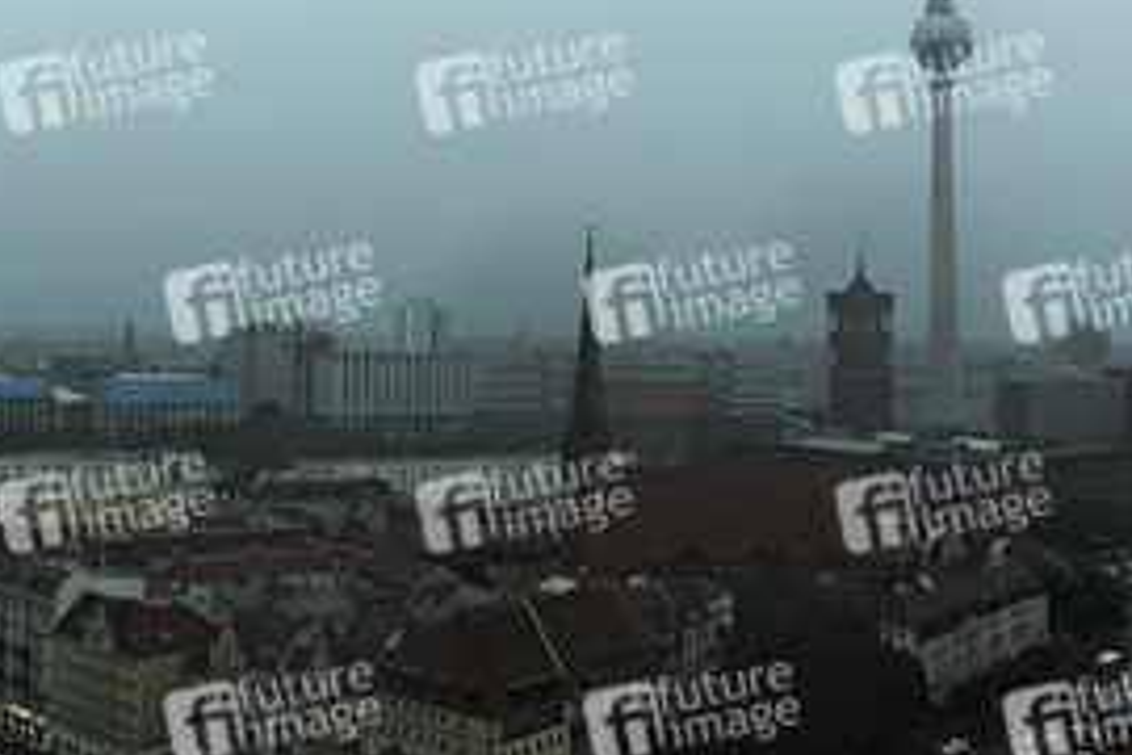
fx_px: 1258
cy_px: 189
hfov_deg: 48.5
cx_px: 579
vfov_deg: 32.8
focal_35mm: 40
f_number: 3.2
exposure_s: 1/125
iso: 200
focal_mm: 24
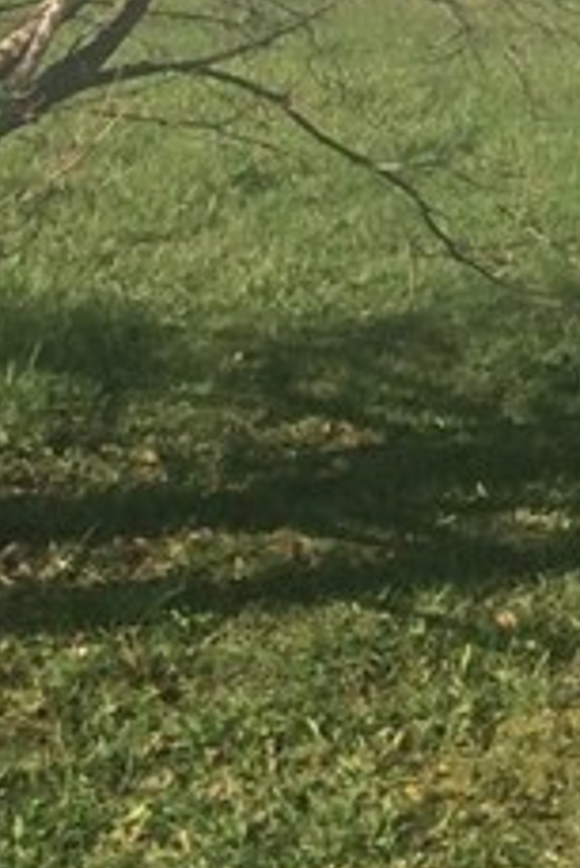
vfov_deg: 13.4
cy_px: -178
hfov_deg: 8.5
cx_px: 1319
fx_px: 3595
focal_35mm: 149
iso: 32
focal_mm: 3.3
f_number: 2.4
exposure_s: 1/853
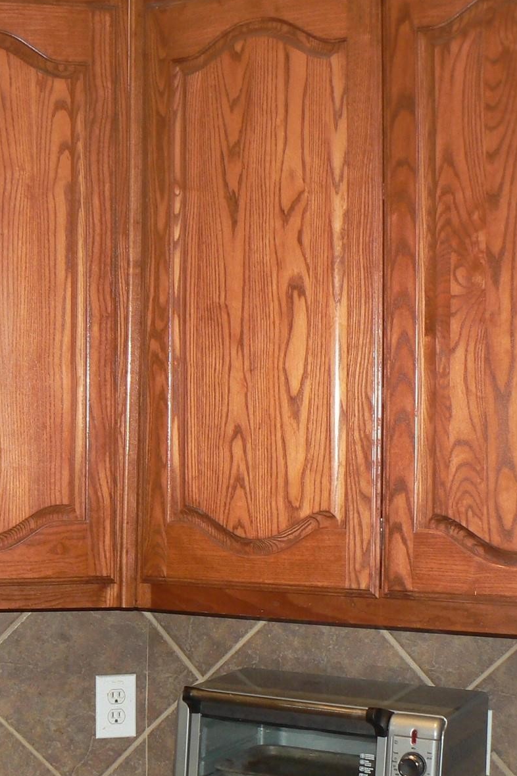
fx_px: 1401
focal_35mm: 65
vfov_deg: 30.9
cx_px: 72
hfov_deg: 20.6
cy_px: 434
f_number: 2.8
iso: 100
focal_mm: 6
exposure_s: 1/30
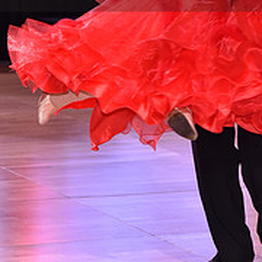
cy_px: -36
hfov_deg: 6.5
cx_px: 161
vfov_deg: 6.5
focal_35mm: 269
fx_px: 2303
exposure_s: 1/250
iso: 1600
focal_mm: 98
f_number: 4.5
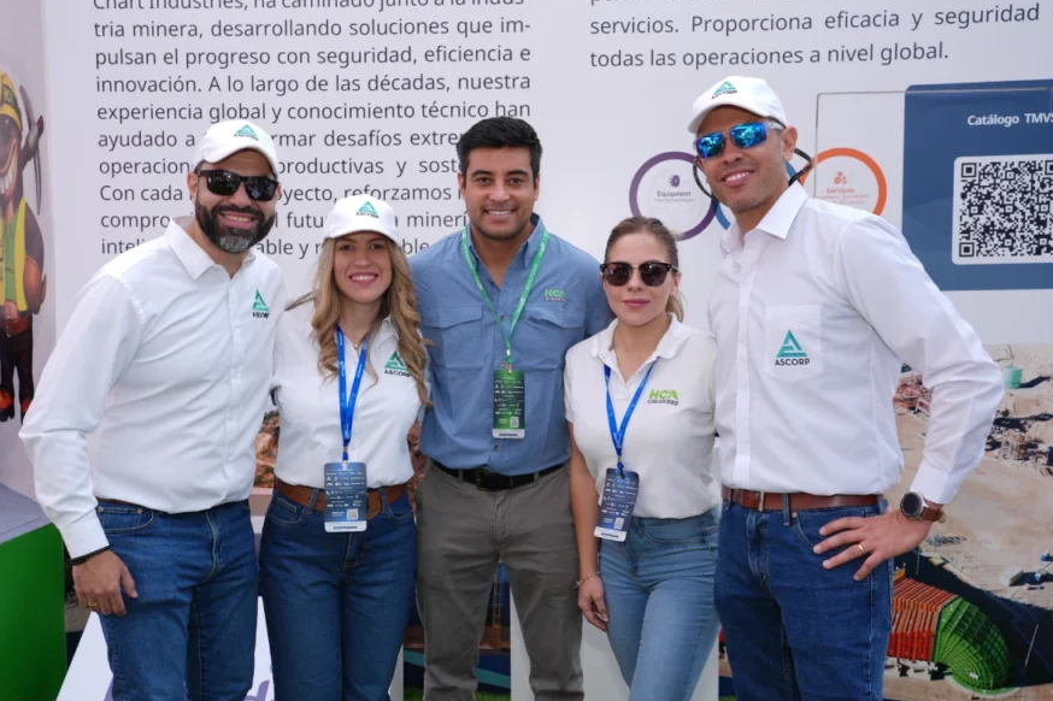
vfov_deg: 32.5
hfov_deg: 47.4
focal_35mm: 41
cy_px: 405
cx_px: 510
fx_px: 1199
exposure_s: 1/200
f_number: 5
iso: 80
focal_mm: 35
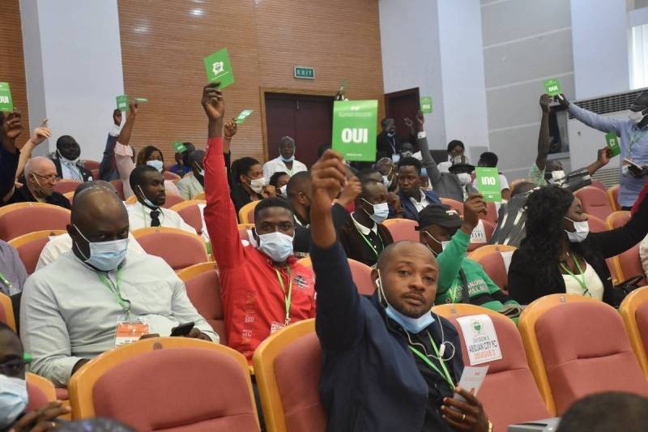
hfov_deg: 29.9
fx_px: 1215
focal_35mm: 68
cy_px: 216
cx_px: 324
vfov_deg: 20.2
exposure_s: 1/60
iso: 3200
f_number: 4.5
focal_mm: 45
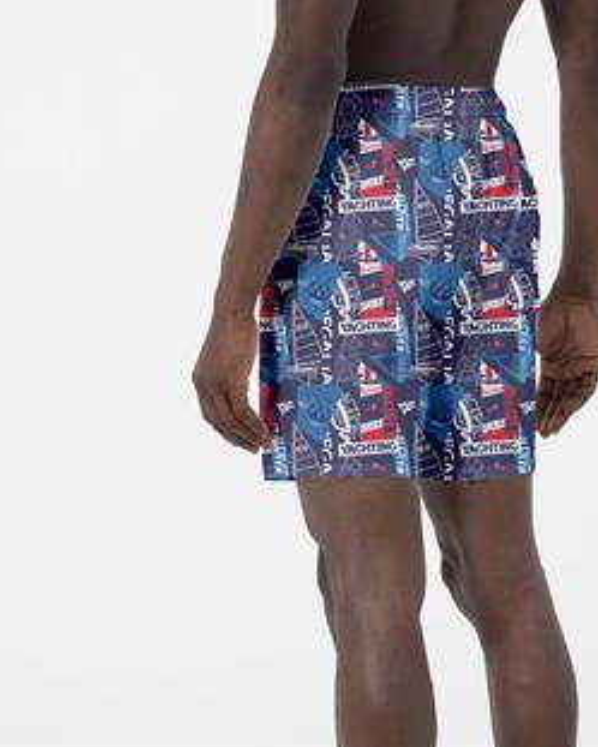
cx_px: 358
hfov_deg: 8.2
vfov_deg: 10.2
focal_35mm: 189
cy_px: 64
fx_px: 4179
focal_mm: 71.5
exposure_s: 1/160
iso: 160
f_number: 11
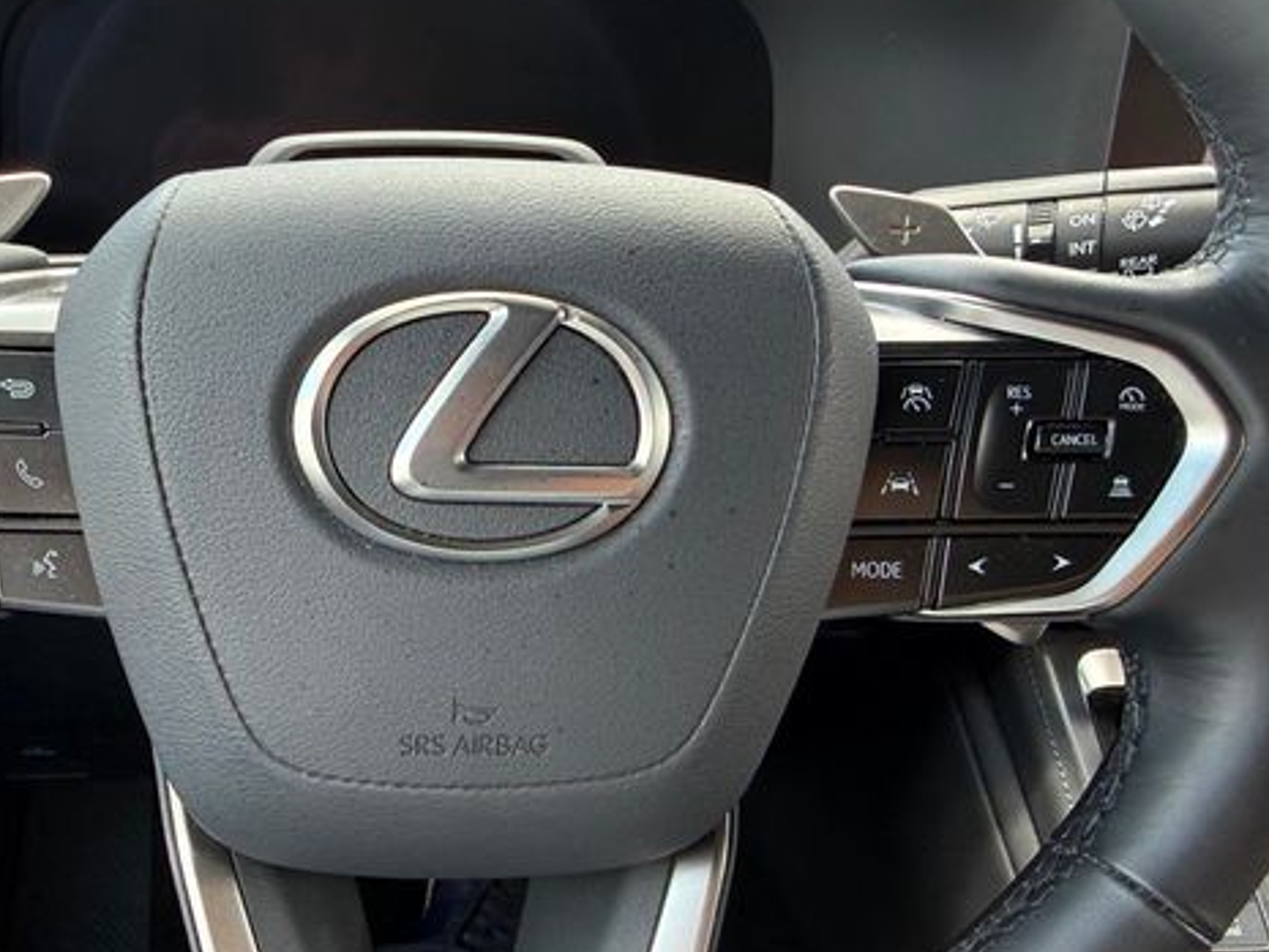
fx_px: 1210
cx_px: 464
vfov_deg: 42.5
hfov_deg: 54.6
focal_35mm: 33
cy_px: 616
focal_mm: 2.22
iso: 100
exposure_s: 1/99
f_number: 2.2
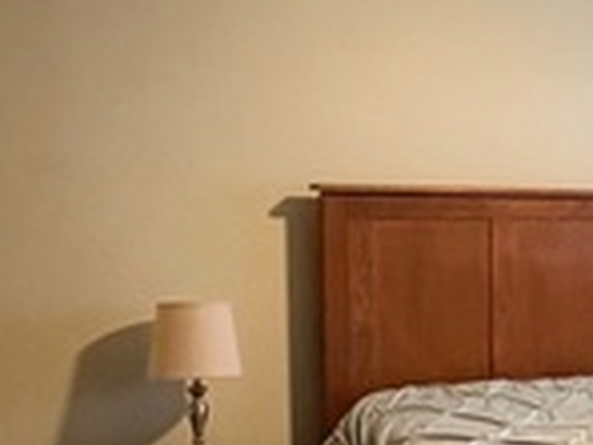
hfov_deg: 26.4
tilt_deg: -4.9
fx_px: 1079
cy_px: 289
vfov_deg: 23.2
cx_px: 759
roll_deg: -0.8
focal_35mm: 63
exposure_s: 1/60
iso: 800
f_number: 2.2
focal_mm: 2.22
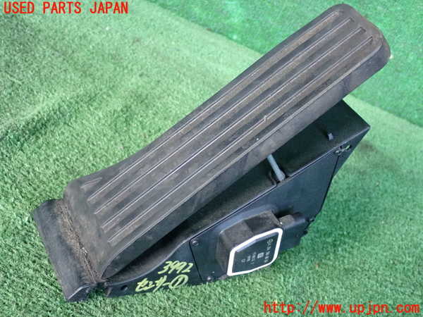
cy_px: 158
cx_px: 212
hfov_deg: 38.2
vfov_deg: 29.1
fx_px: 611
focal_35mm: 50
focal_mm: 9.01
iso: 1250
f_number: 3.2
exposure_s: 1/125
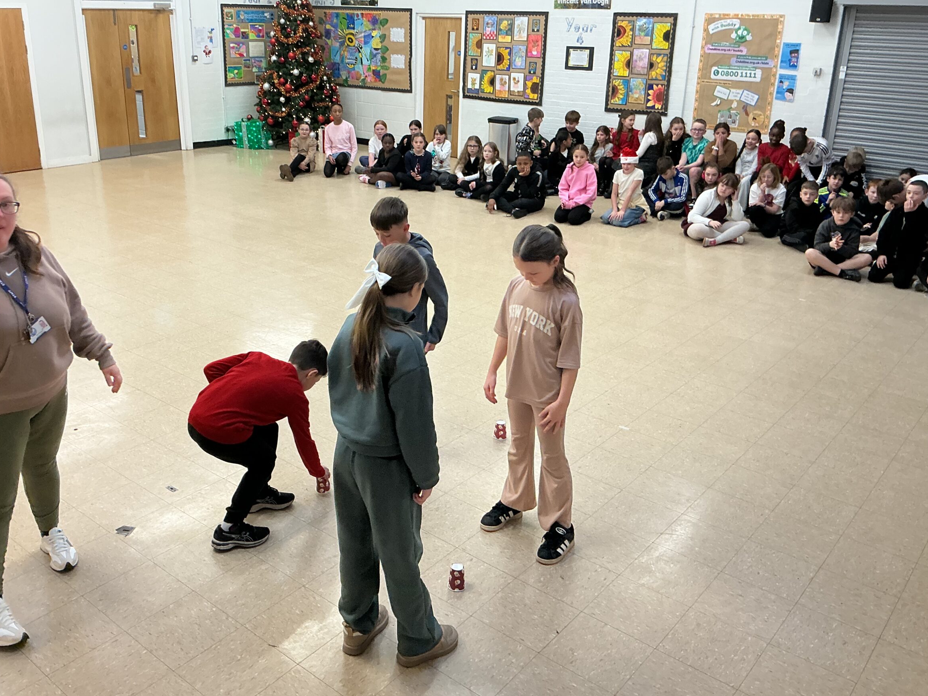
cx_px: 418
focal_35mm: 32
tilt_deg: -19.6
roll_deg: -1.0
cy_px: 320
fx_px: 858
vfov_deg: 44.1
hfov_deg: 56.7
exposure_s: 1/50
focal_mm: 3
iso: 64
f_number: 1.8
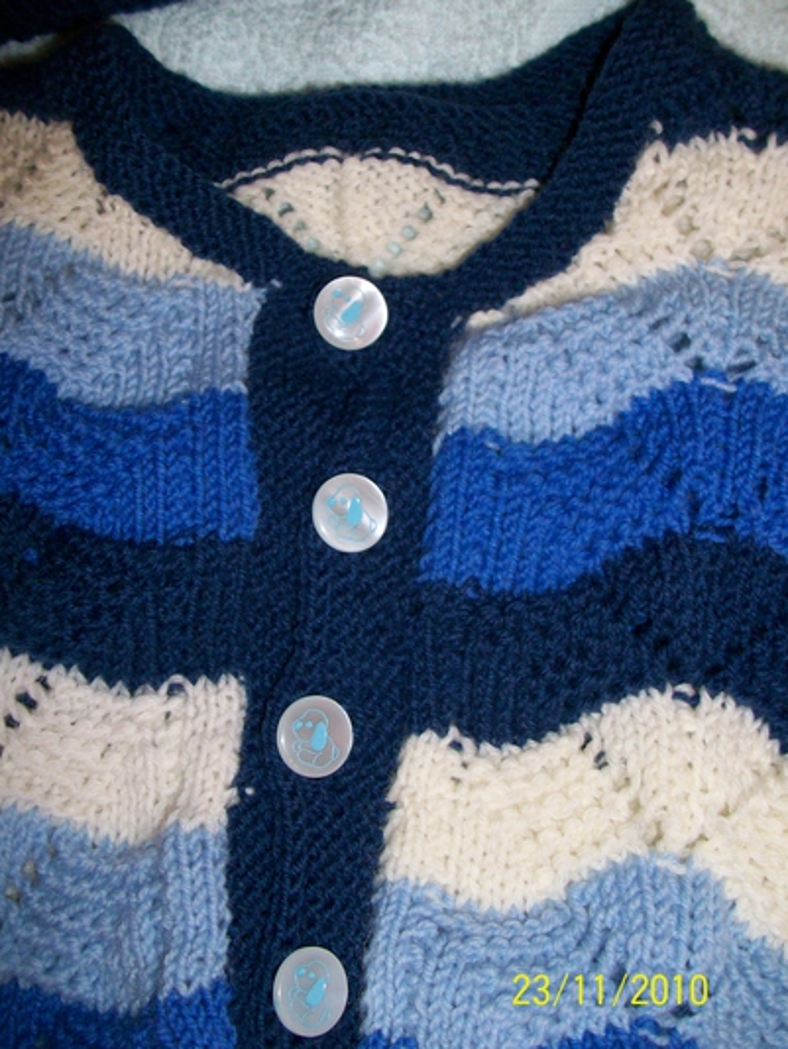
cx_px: 384
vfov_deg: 52.6
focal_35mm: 35
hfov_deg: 40.7
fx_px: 1061
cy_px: 521
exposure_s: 1/60
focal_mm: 5.7
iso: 160
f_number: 2.8
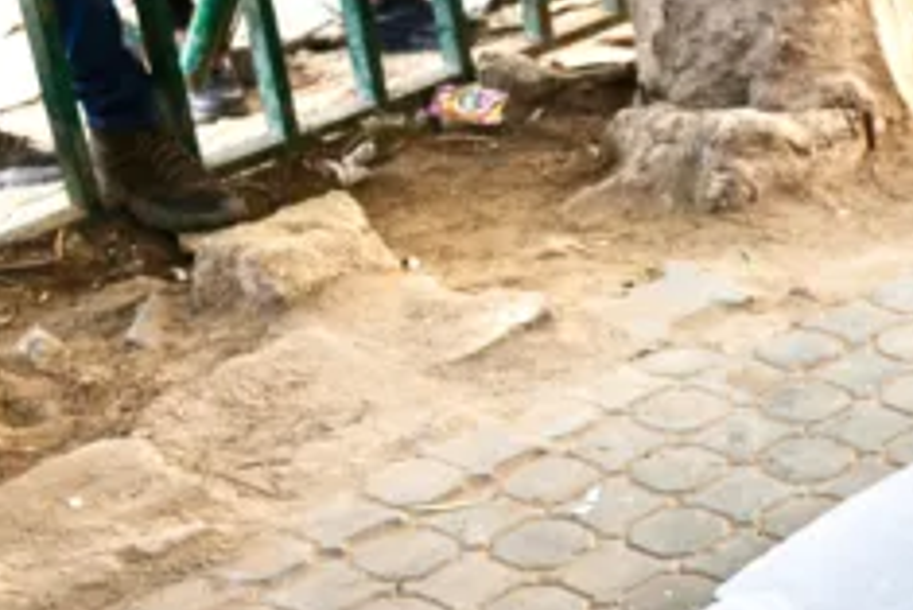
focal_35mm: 102
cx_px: 1344
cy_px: 641
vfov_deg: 13.2
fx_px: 2588
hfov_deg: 18.0
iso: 100
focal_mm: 32
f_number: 4
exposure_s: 1/200
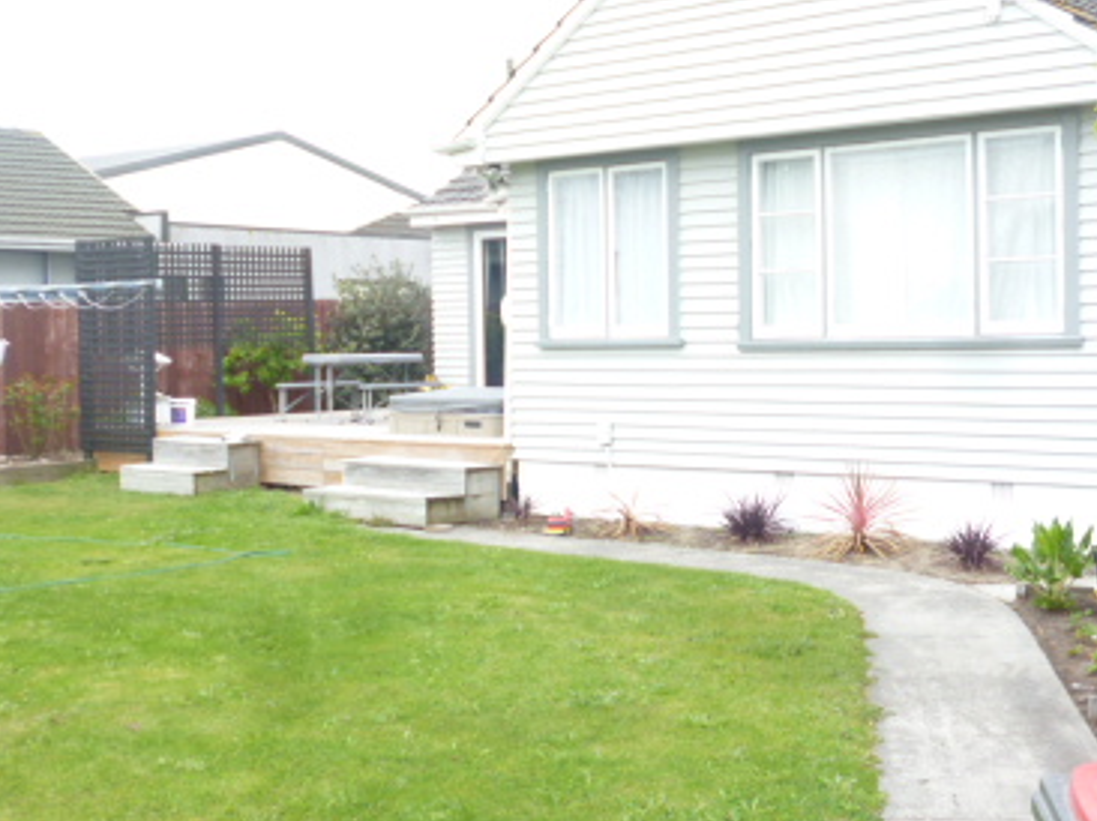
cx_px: 716
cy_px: 372
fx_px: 1552
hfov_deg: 38.6
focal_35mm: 49
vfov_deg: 29.6
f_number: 3.1
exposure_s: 1/125
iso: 100
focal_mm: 5
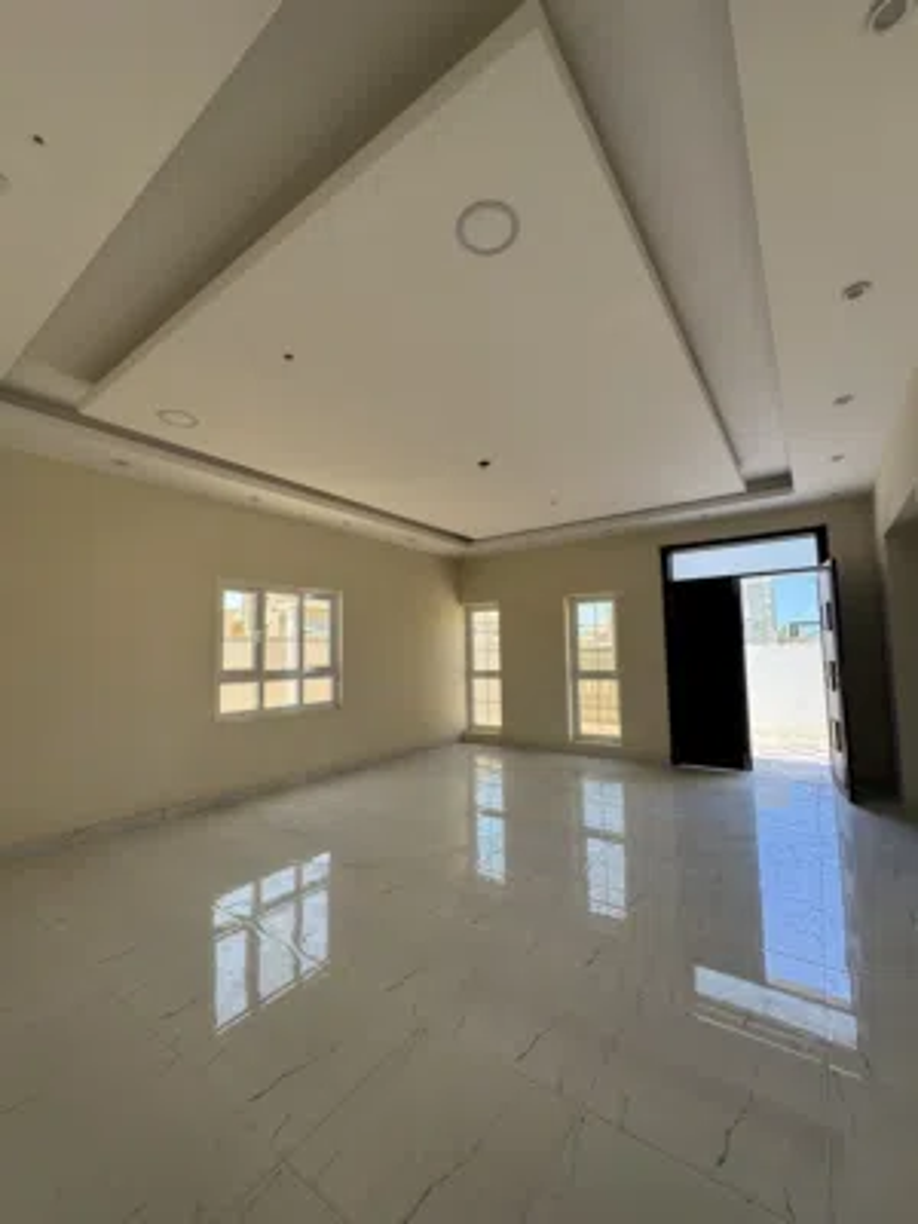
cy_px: 612
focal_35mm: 14
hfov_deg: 85.7
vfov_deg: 102.1
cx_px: 459
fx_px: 495
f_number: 2.2
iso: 40
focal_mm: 2.22
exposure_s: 1/166
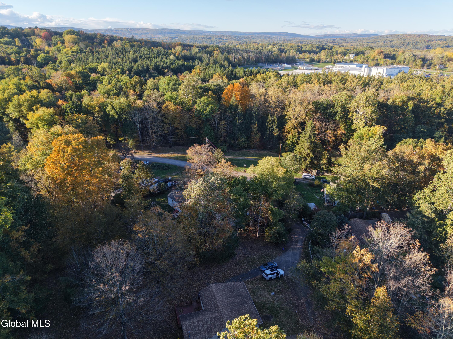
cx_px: 226
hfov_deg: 71.6
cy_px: 170
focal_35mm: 24
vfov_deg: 56.8
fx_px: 314
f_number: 1.8
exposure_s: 1/400
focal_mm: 8.67
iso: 100
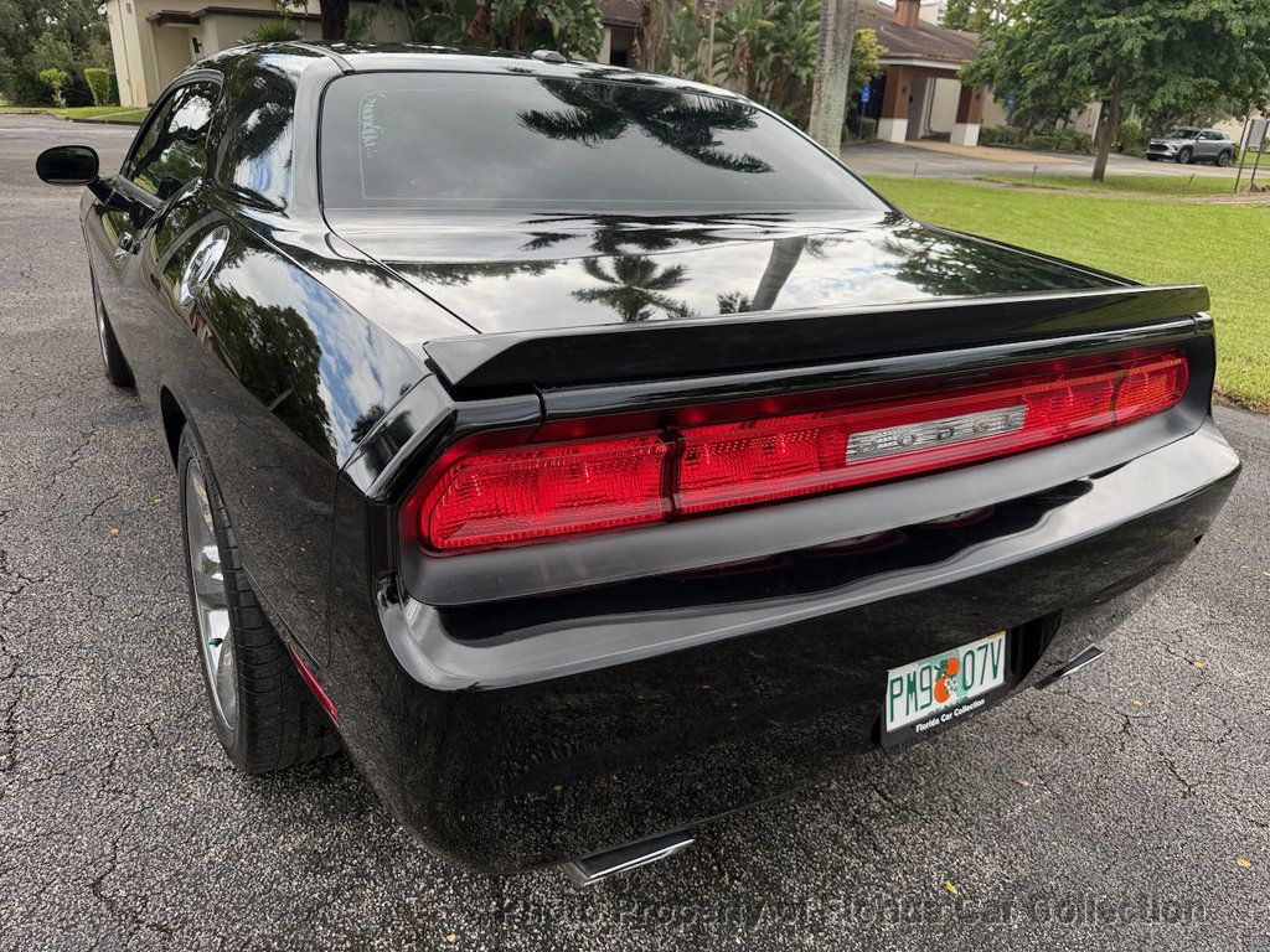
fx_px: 881
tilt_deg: -21.2
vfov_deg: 56.8
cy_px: 476
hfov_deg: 71.6
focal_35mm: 24
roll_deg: -4.1
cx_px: 635
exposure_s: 1/943
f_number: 1.78
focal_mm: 6.76
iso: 100
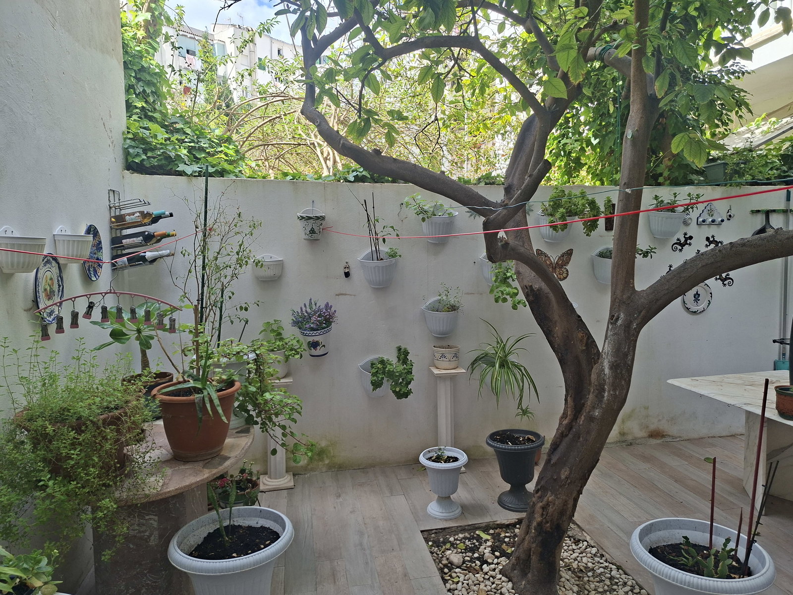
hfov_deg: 73.9
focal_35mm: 23
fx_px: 527
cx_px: 396
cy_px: 298
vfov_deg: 58.9
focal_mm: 5.54
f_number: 1.8
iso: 50
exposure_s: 1/319
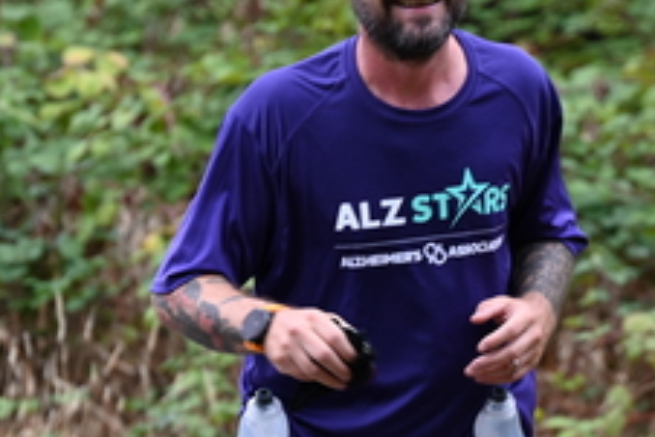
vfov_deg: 2.8
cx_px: 435
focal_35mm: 486
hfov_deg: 4.2
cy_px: 300
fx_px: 8848
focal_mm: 200
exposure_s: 1/320
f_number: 6.3
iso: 400
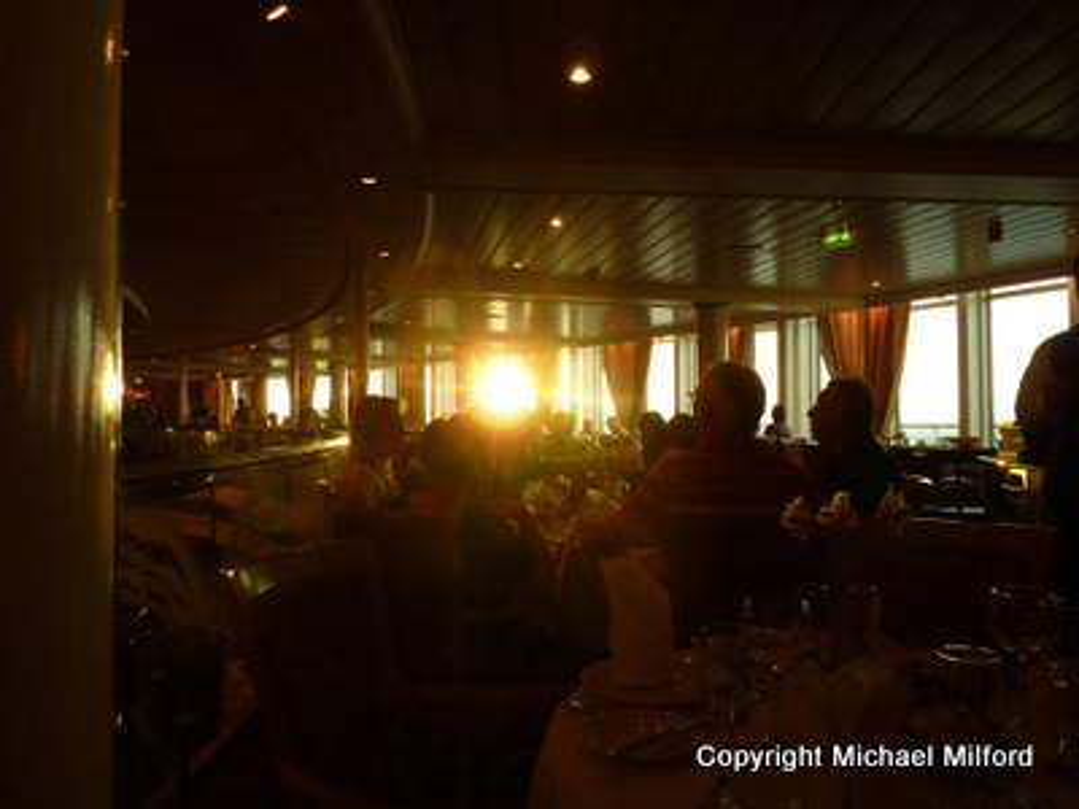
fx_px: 779
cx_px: 540
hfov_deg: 69.4
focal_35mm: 25
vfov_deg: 54.9
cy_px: 404
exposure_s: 1/10
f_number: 3.3
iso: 80
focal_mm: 4.1
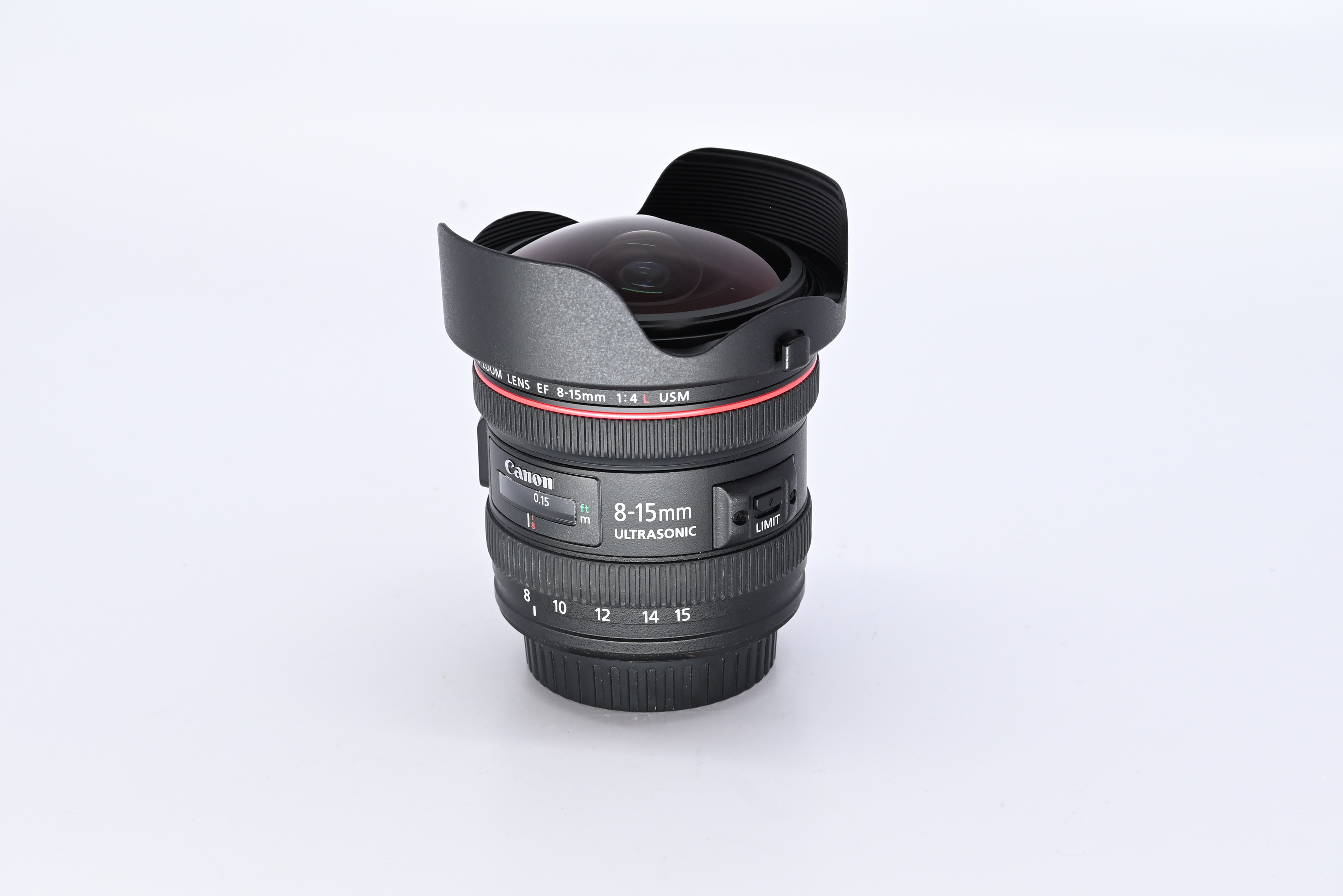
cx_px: 672
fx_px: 2798
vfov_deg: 18.2
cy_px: 448
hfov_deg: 27.0
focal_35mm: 75
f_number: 9
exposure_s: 1/125
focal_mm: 50
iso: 500
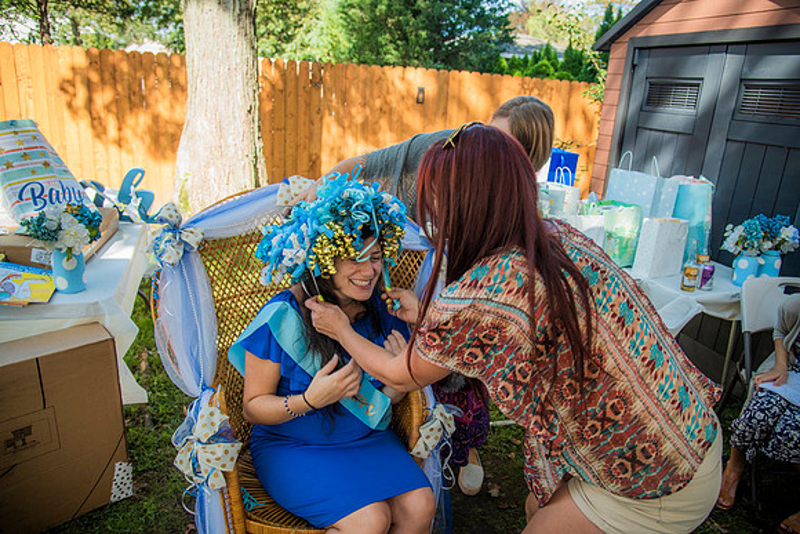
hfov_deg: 73.7
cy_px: 267
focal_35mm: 24
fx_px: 533
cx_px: 400
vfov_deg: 53.2
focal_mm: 24
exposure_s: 1/125
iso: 125
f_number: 4
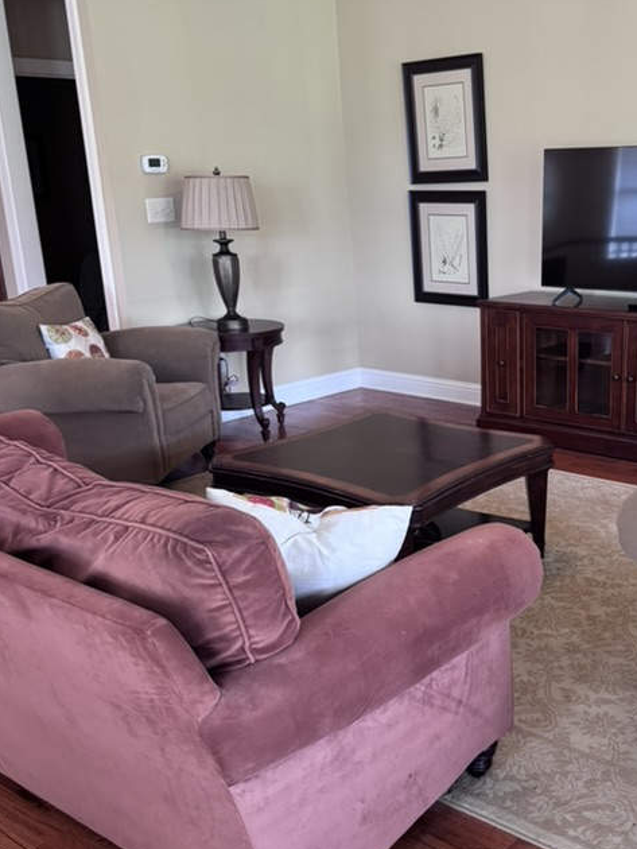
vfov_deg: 47.8
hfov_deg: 35.8
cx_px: 493
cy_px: 468
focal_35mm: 39
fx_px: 956
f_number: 1.78
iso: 320
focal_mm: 6.76
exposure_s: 1/60
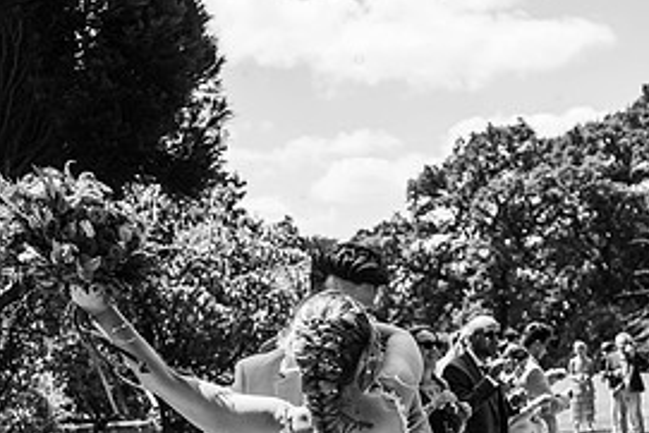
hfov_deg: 34.5
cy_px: 486
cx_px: 305
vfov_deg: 22.0
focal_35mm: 58
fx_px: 1046
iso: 100
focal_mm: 35
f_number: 4.5
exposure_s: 1/640
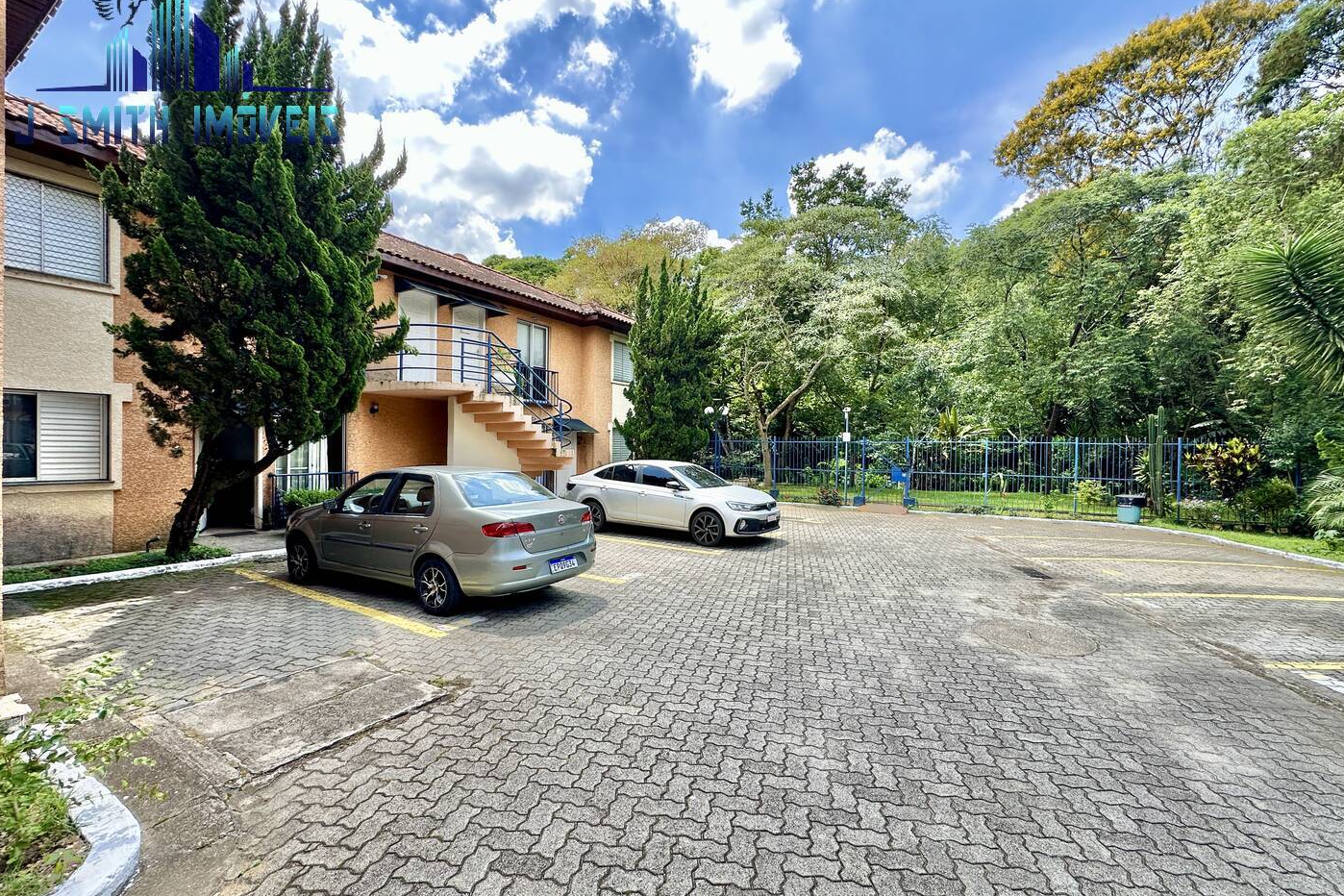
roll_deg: -1.0
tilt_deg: -0.7
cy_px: 455
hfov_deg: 100.4
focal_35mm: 15
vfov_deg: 77.3
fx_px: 560
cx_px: 686
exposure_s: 1/498
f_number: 2.2
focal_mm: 2.22
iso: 40
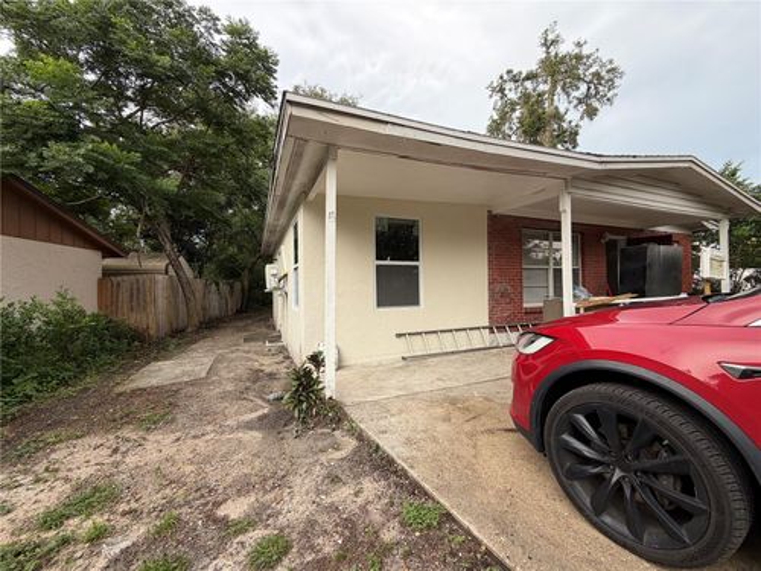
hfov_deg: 102.1
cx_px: 380
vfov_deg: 85.7
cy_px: 286
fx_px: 308
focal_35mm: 14
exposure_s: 1/236
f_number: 2.2
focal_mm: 2.22
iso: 40
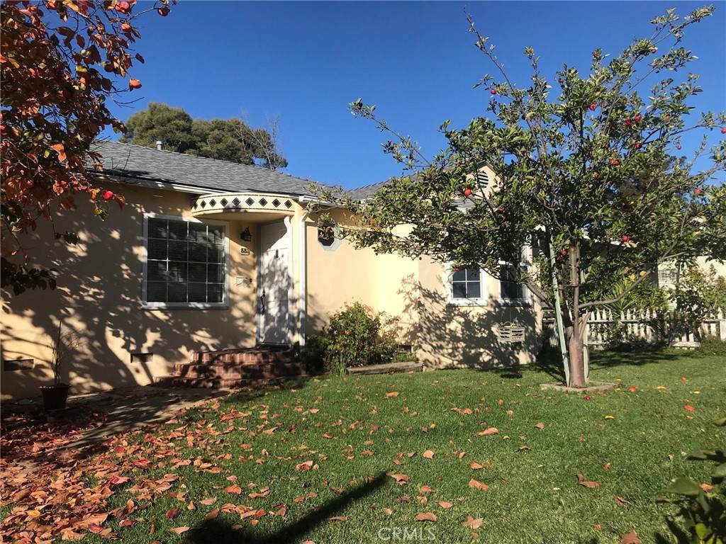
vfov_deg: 49.7
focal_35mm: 28
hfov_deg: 63.4
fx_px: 587
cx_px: 363
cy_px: 272
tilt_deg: +5.1
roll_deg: +0.7
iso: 20
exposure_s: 1/2740
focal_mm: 3.99
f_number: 1.8
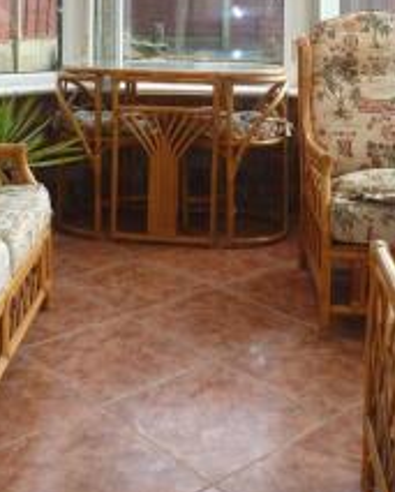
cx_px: 148
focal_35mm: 50
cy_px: 33
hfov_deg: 30.2
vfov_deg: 34.8
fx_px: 729
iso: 100
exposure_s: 1/50
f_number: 3.3
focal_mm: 4.1
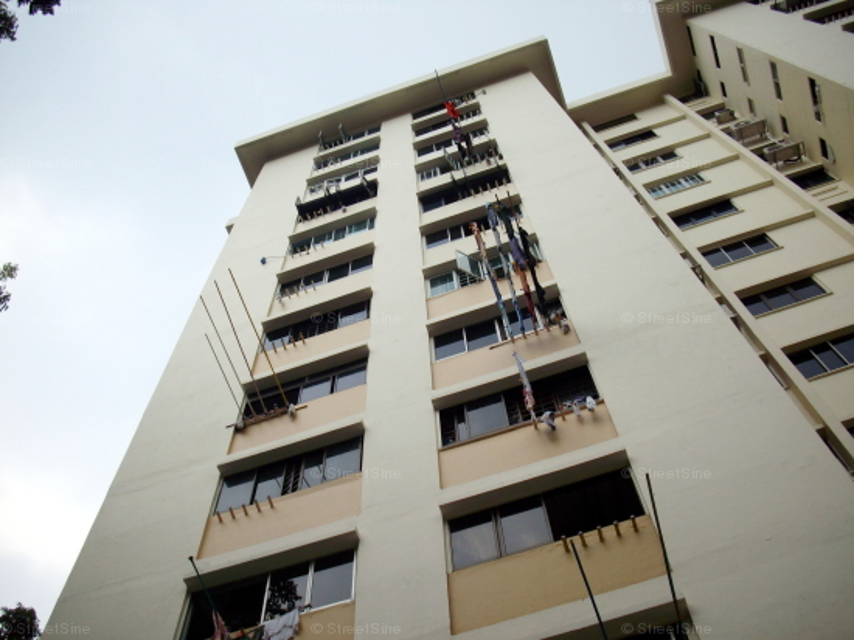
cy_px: 320
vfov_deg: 38.6
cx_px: 427
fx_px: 912
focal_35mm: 37
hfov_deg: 50.2
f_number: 5.6
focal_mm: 6.2
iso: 80
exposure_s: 1/200
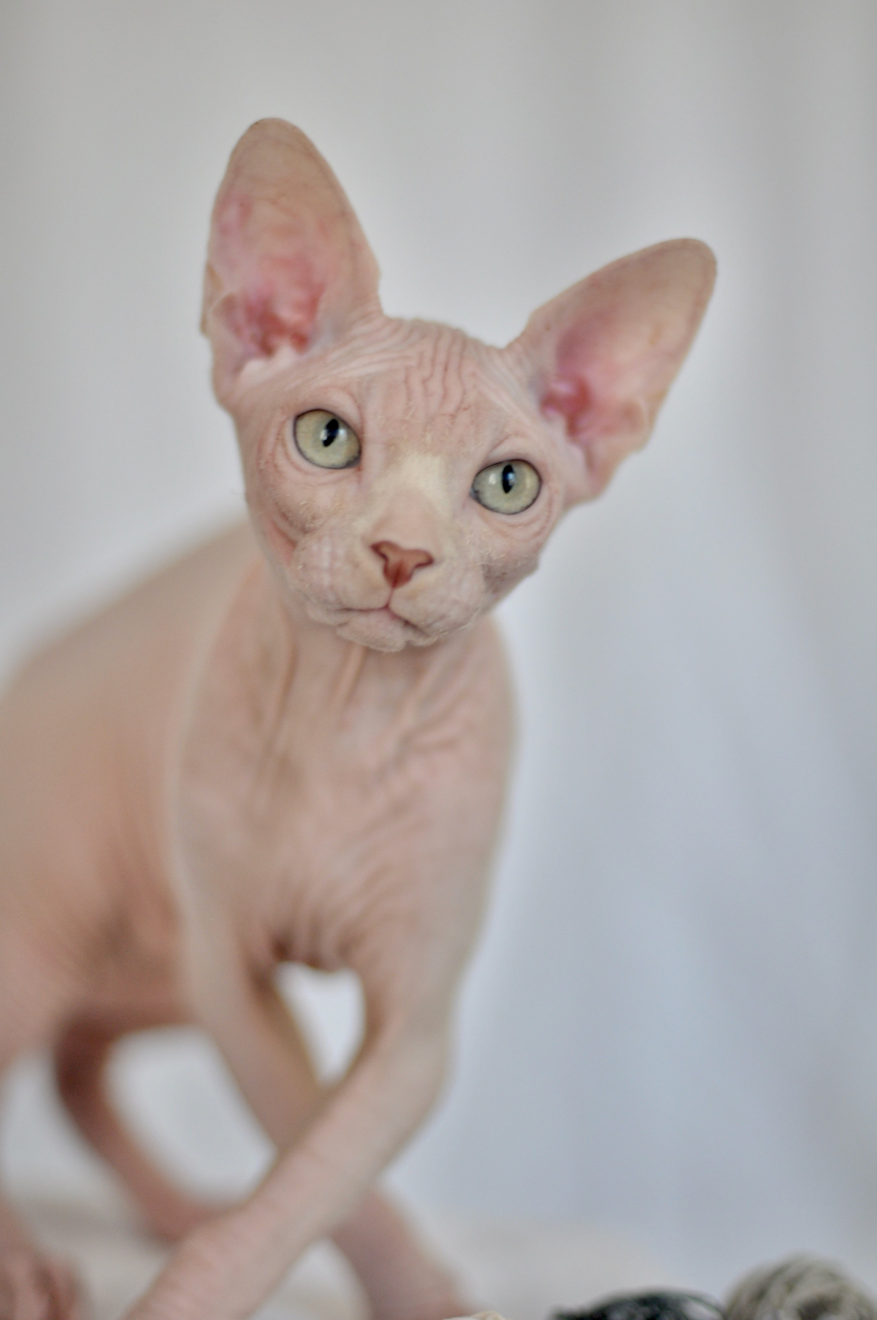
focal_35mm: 75
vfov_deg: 27.0
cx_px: 438
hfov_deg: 18.1
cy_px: 660
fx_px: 2748
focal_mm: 50
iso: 400
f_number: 1.4
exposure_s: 1/400
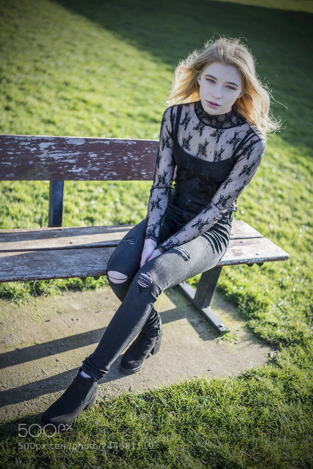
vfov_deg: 39.6
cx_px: 156
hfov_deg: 27.0
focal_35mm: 50
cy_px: 234
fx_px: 651
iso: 100
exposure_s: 1/1250
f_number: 1.8
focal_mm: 50
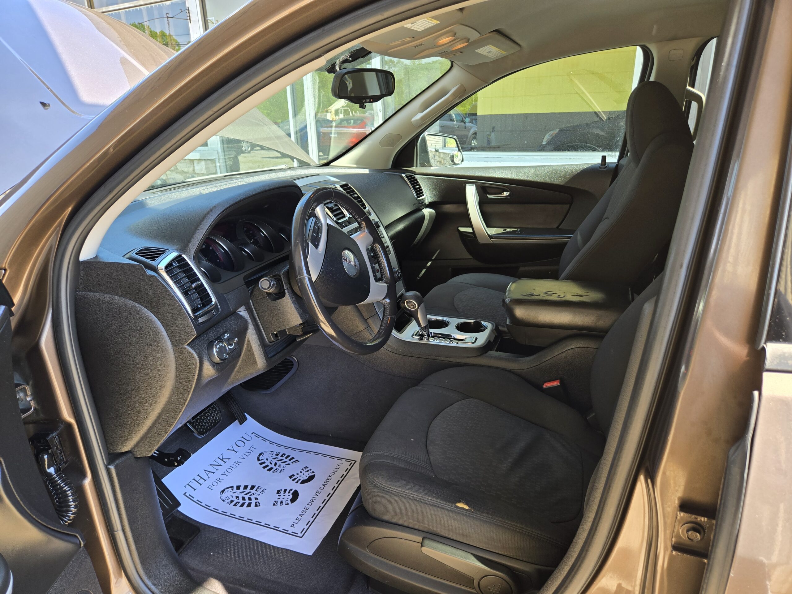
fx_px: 526
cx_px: 396
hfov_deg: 73.9
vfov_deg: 58.9
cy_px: 297
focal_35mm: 23
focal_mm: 5.4
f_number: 1.8
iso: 50
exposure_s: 1/180
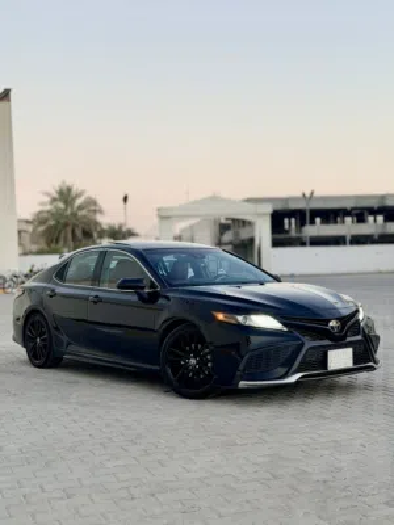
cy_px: 262
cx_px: 197
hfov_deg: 30.3
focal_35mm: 48
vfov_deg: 39.7
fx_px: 728
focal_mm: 6.76
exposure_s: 1/107
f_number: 1.78
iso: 125
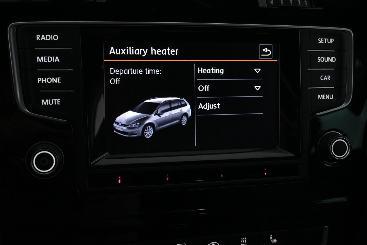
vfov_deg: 29.9
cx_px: 184
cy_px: 122
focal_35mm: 45
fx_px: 459
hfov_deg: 43.6
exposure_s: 1/50
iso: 1600
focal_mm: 30
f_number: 4.8
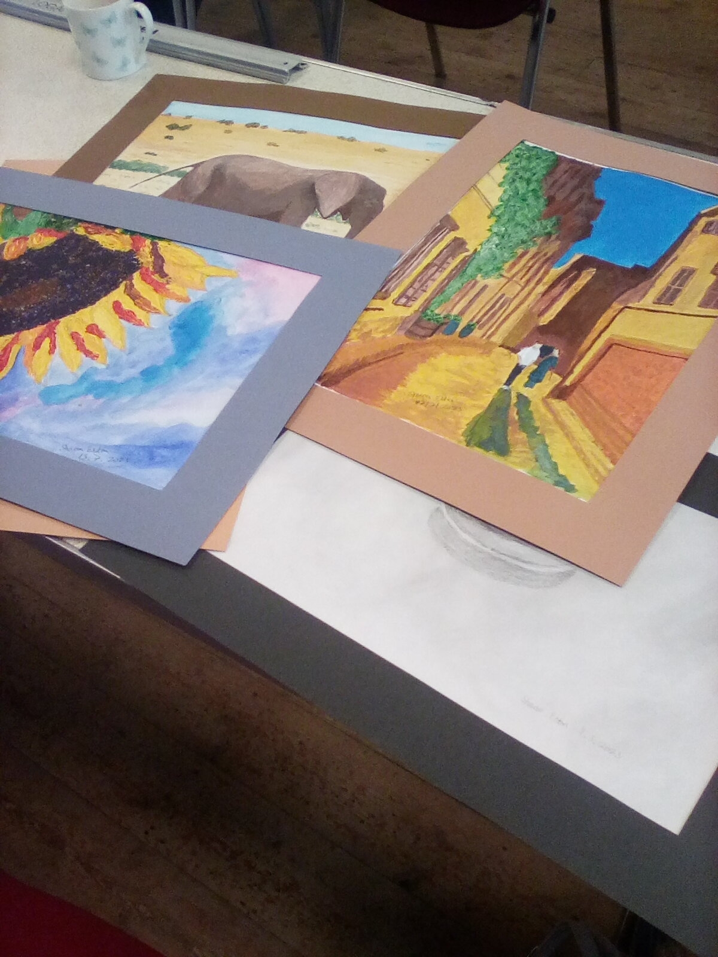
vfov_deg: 52.6
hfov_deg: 40.7
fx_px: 968
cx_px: 359
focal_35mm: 35
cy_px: 478
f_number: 2.8
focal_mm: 2.9
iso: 166
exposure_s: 1/25
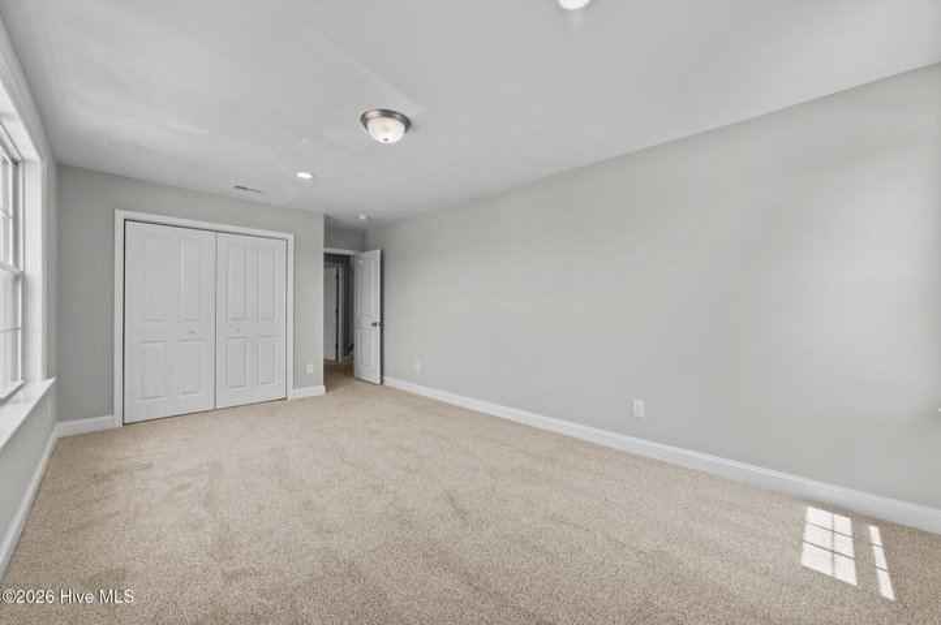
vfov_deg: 81.1
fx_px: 366
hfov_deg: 104.3
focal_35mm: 14
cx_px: 470
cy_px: 312
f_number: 8
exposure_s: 1/25
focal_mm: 14
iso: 250
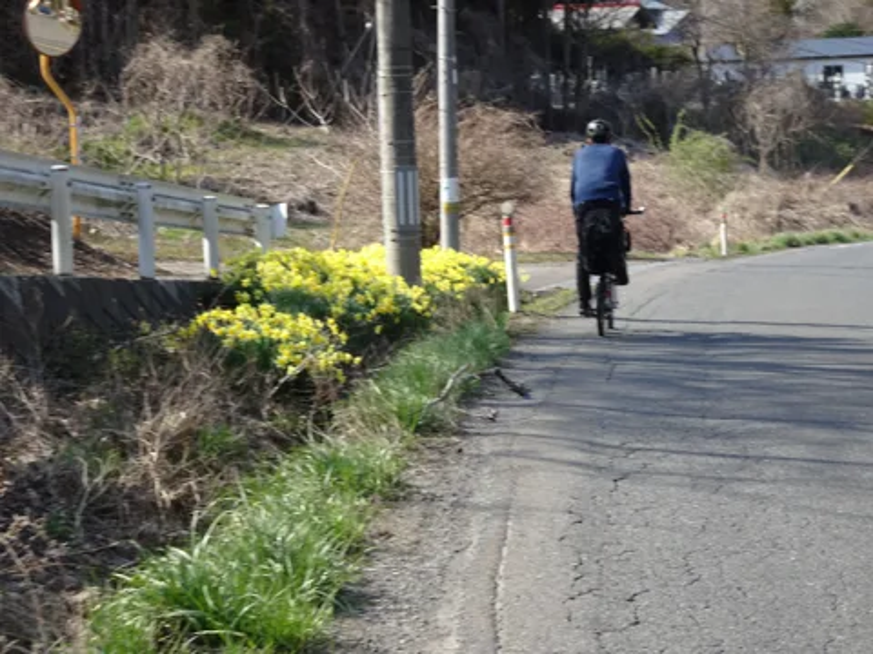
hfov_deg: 23.6
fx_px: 2093
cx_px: 436
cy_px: 327
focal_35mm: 83
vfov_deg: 17.8
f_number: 5
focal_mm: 14.12
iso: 80
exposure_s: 1/200
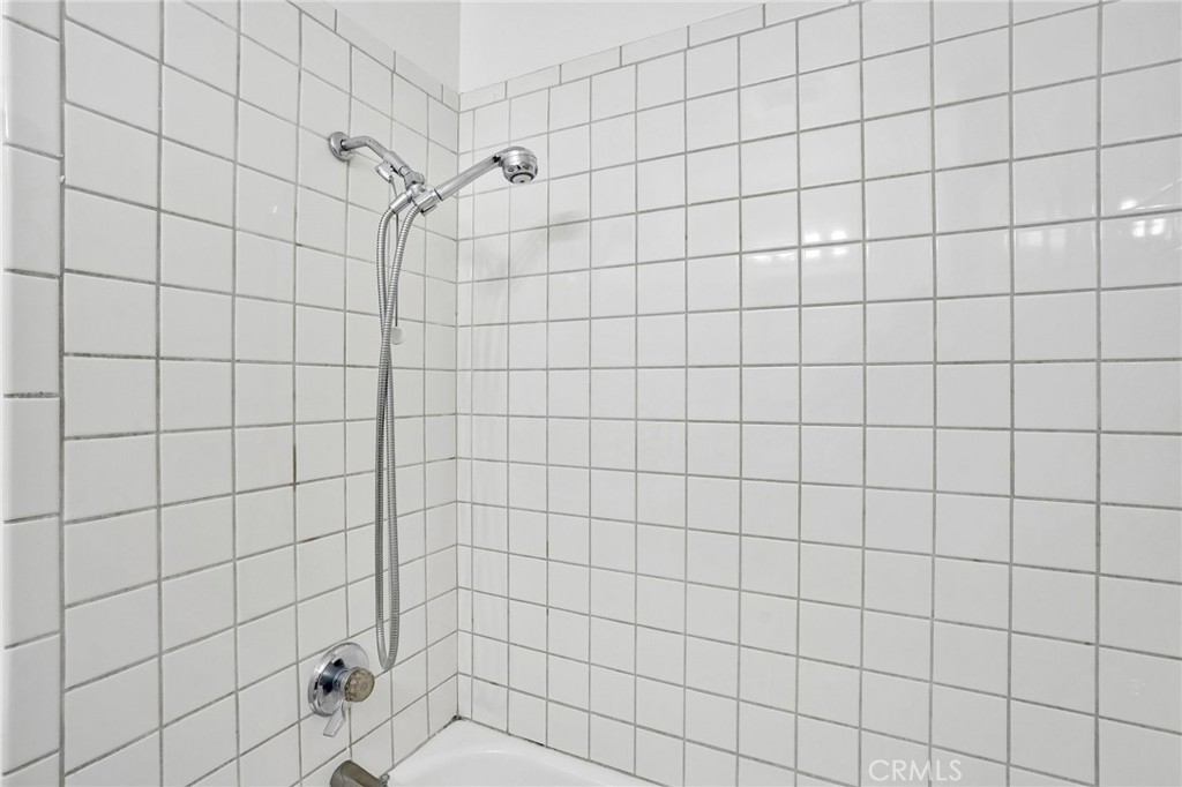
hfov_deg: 96.8
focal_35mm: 16
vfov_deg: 73.7
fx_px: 525
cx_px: 591
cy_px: 394
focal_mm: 16
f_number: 8
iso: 400
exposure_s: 1/25
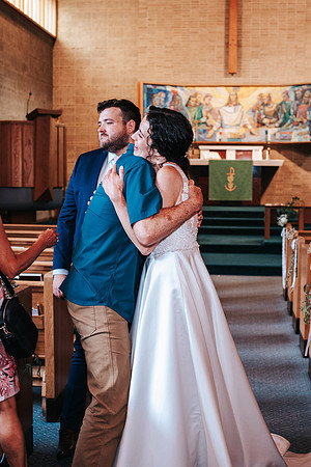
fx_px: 680
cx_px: 156
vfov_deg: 37.9
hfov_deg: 25.8
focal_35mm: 52
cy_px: 234
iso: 1000
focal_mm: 35
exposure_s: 1/125
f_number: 3.2
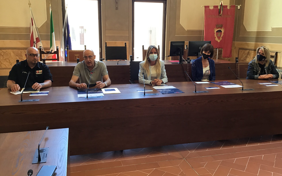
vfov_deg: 38.3
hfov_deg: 58.1
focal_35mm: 33
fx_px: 254
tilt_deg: -10.3
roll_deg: +0.9
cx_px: 141
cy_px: 83
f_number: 2.4
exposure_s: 1/33
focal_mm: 3.3
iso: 64
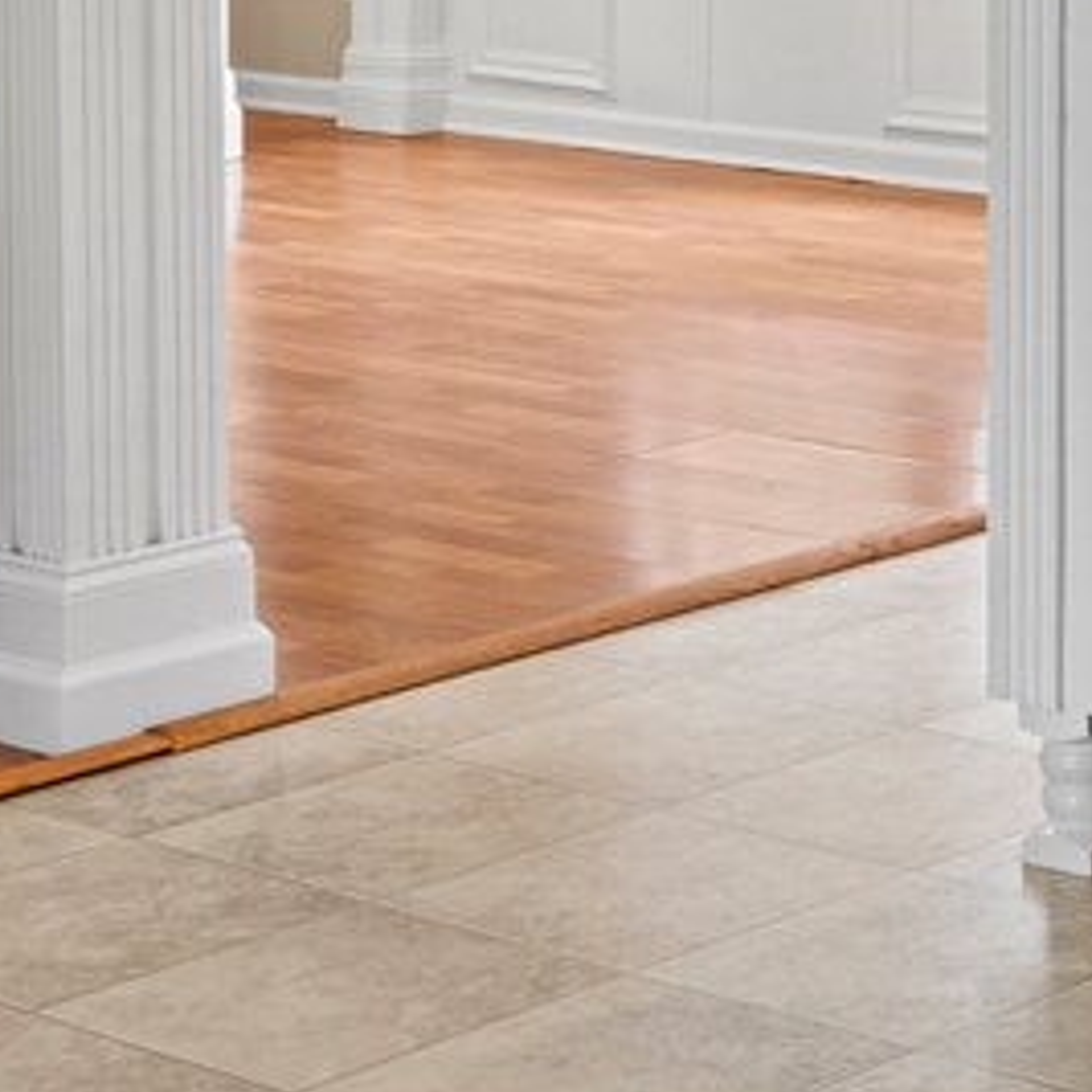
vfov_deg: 14.9
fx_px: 3962
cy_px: -399
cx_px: 2024
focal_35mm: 111
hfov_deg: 13.8
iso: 100
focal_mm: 17
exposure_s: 2.5
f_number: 11
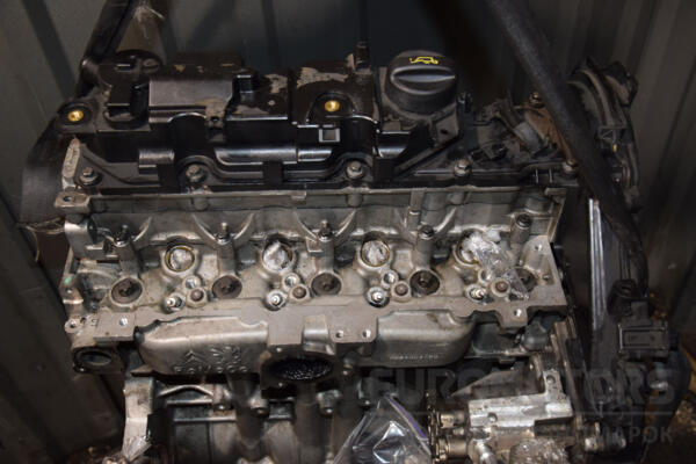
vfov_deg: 35.5
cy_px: 232
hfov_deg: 51.3
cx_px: 348
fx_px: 725
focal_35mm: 38
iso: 800
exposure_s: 1/60
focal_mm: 25
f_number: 5
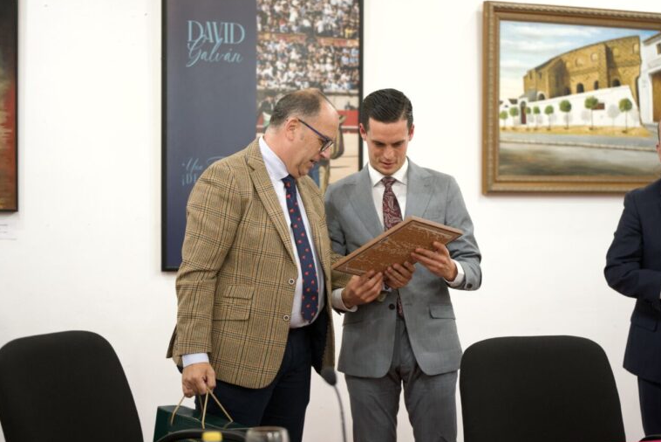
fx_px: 1469
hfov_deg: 25.4
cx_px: 332
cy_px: 221
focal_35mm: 80
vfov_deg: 17.1
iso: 1600
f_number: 2.8
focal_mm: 79
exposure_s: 1/160
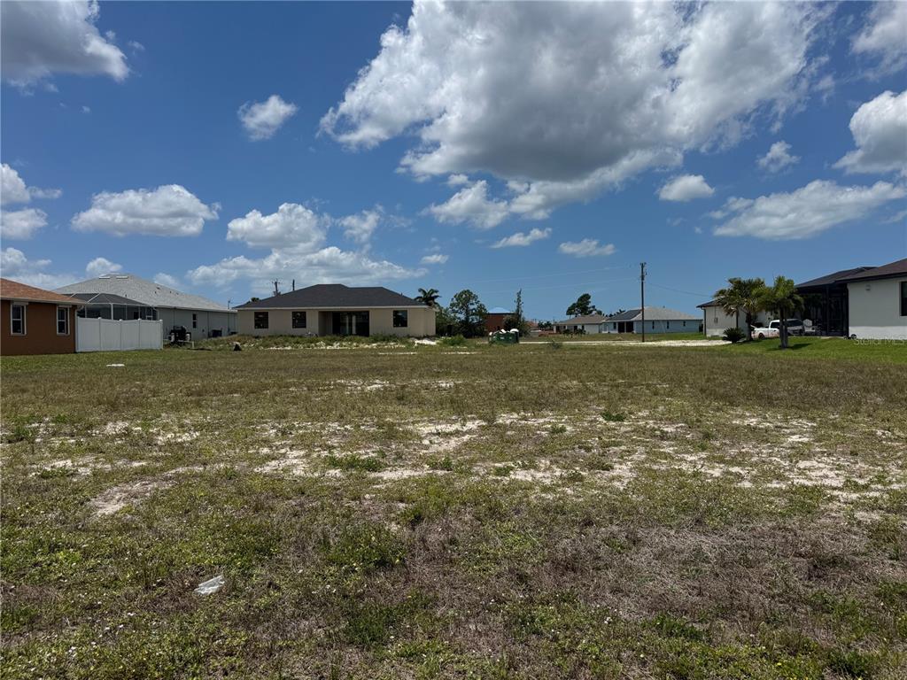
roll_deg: +0.4
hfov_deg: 71.6
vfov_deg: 56.8
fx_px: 629
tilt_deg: -0.3
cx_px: 454
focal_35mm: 24
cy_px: 340
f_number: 1.78
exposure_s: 1/10417
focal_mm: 6.76
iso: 80
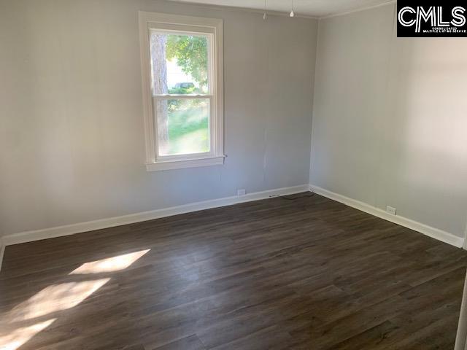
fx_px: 351
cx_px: 234
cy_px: 175
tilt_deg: -13.5
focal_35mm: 26
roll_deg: -1.0
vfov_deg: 53.1
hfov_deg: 67.3
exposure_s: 1/60
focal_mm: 4.25
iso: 160
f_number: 1.8
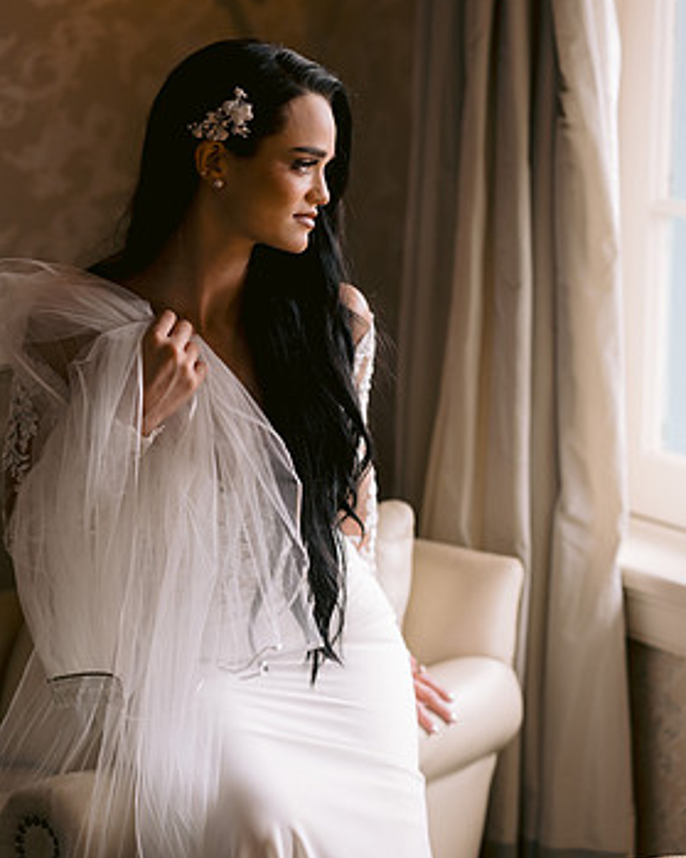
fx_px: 2615
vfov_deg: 18.6
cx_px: 342
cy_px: 477
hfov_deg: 14.9
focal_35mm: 103
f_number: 2.2
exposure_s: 1/160
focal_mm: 85
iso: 125
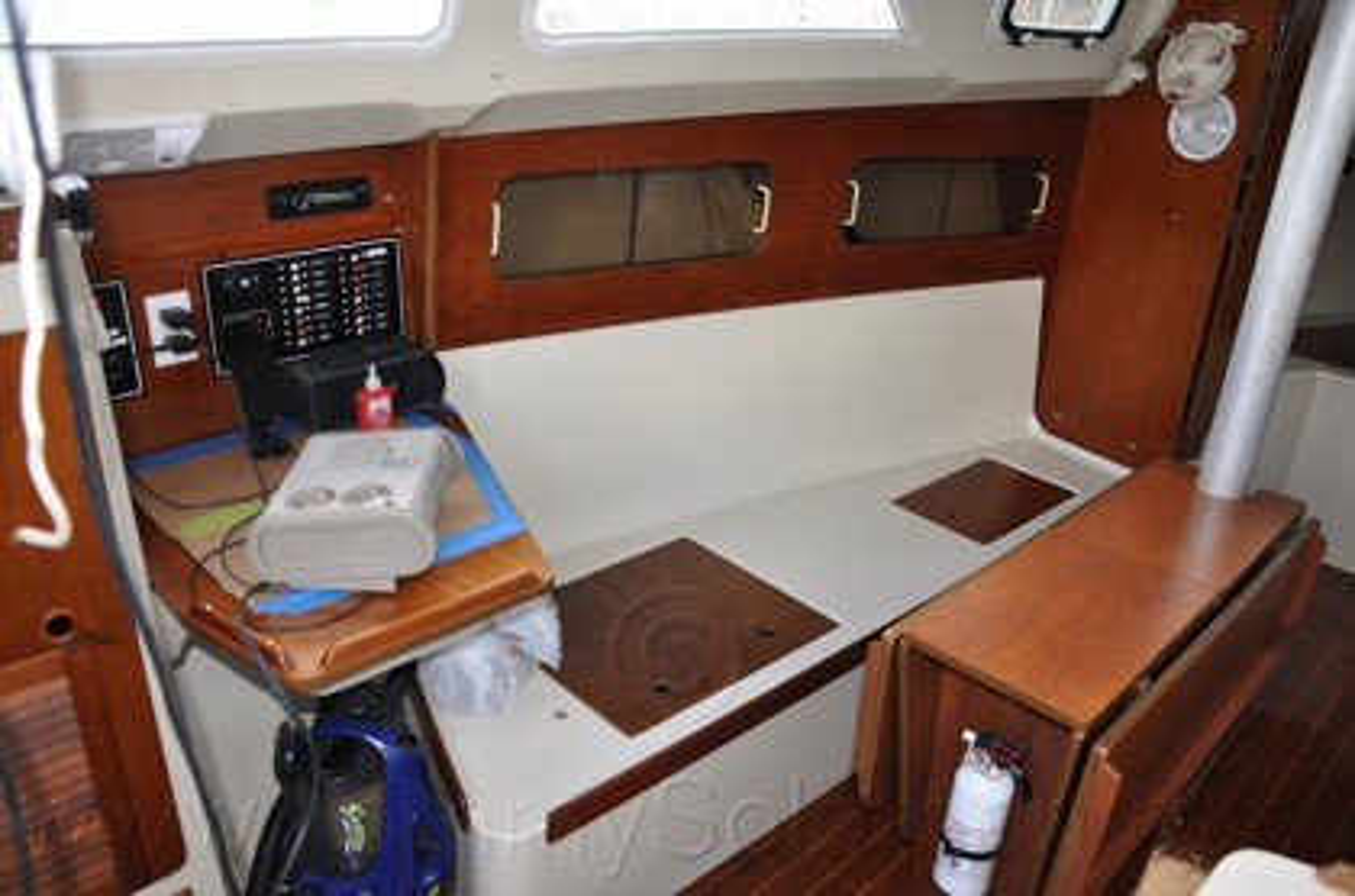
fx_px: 1014
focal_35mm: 27
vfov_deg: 47.7
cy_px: 448
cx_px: 678
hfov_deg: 67.5
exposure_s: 1/125
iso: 720
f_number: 3.5
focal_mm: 18
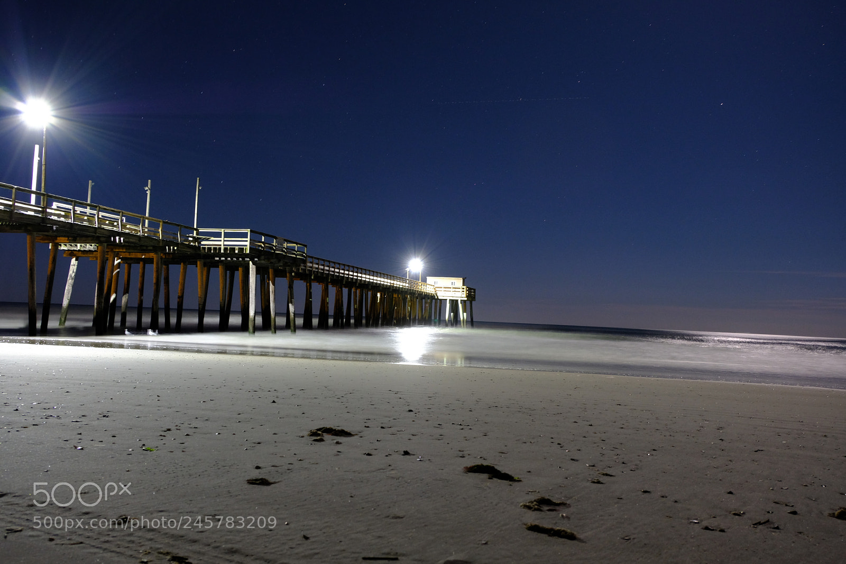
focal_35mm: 32
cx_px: 423
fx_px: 752
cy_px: 282
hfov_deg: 58.7
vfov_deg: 41.1
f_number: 7.1
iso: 800
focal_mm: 21.1
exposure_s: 30
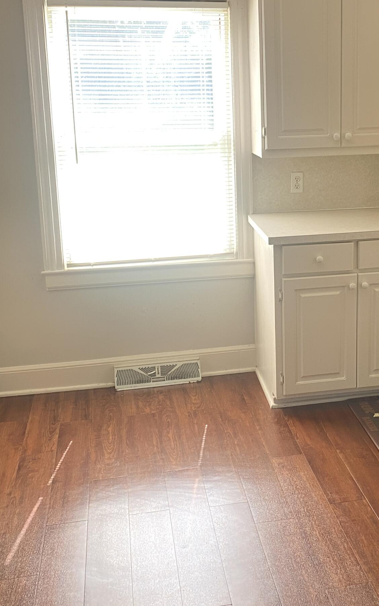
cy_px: 258
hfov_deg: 27.5
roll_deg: +0.4
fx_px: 760
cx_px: 295
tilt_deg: -10.5
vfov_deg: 43.4
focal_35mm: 46
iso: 125
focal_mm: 4.25
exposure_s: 1/95
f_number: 1.8
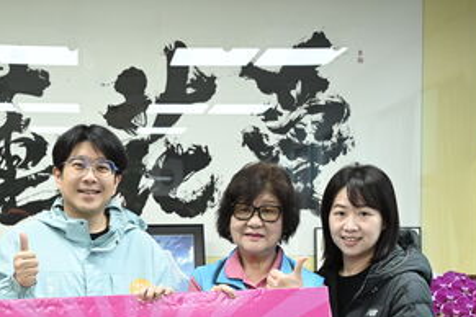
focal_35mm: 69
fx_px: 913
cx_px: 123
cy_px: 312
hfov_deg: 28.8
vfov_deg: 19.2
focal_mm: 33.5
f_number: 4
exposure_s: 1/200
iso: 2000
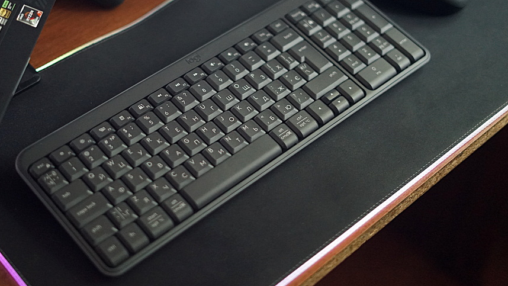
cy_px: 91
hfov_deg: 34.3
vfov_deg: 19.7
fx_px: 822
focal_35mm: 61
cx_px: 234
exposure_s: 1/50
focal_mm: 50
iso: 3200
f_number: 1.8
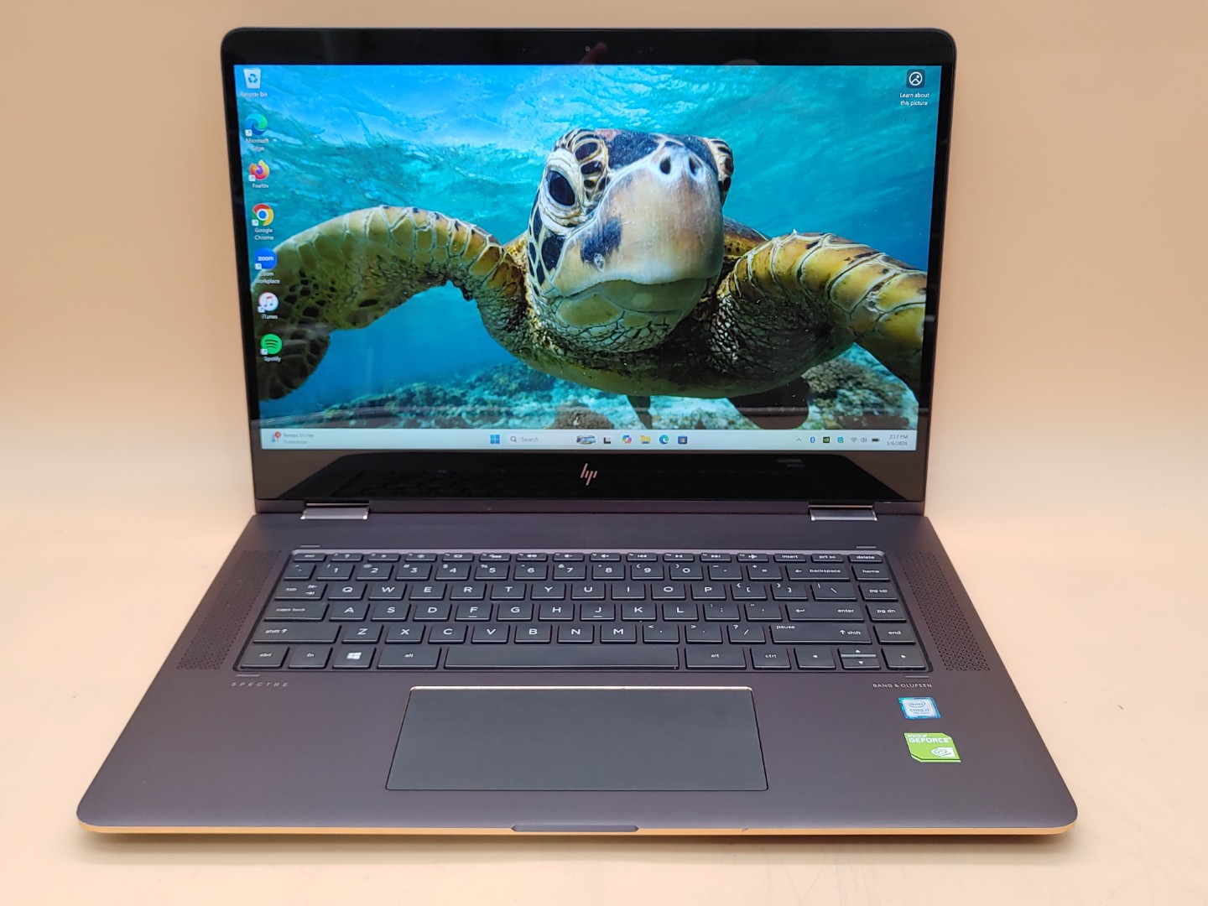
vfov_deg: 42.9
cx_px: 604
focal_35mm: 33
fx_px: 1152
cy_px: 453
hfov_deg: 55.4
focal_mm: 4.36
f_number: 1.8
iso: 50
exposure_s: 1/61
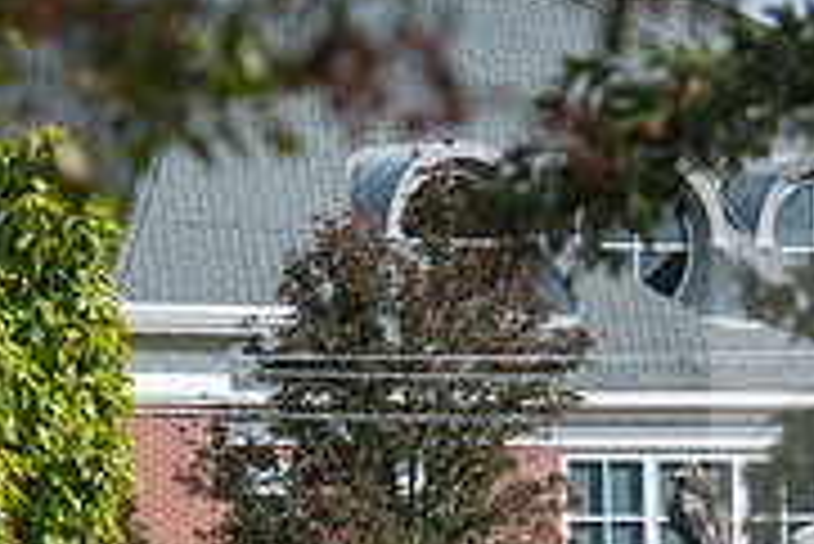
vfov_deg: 2.9
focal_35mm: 481
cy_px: 776
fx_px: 10884
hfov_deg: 4.3
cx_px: 576
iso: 64
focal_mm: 150
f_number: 3.5
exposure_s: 1/640
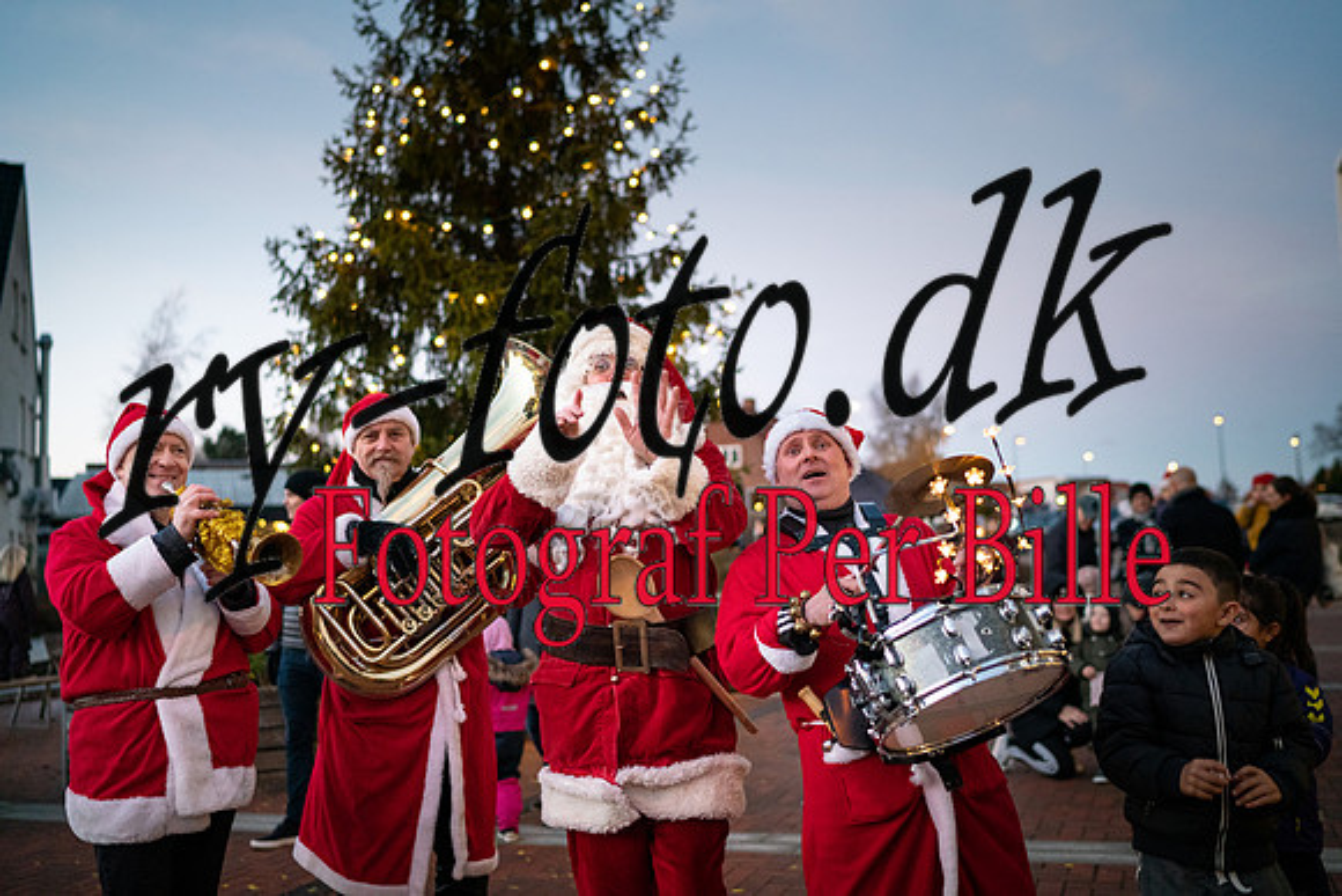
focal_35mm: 35
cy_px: 448
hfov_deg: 54.4
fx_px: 1305
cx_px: 671
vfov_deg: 37.9
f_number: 1.8
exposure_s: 1/320
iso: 3200
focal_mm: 35
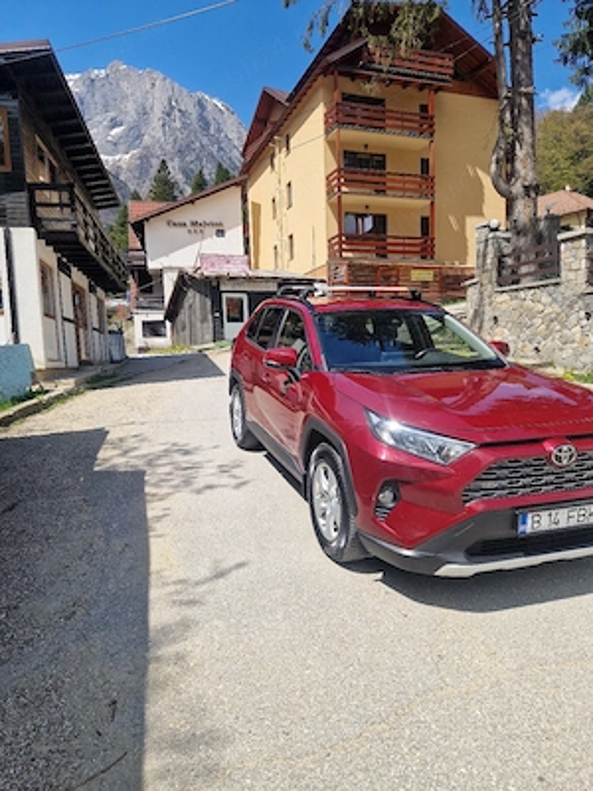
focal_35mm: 23
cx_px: 296
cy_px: 396
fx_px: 525
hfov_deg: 58.9
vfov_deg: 73.9
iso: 50
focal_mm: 5.4
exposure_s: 1/1667
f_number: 1.8
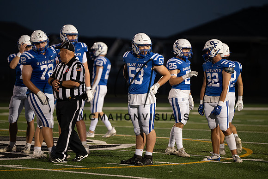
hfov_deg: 8.6
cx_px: 142
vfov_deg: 5.8
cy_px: 86
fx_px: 1777
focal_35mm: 239
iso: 2000
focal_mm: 200
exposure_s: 1/1000
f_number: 2.8
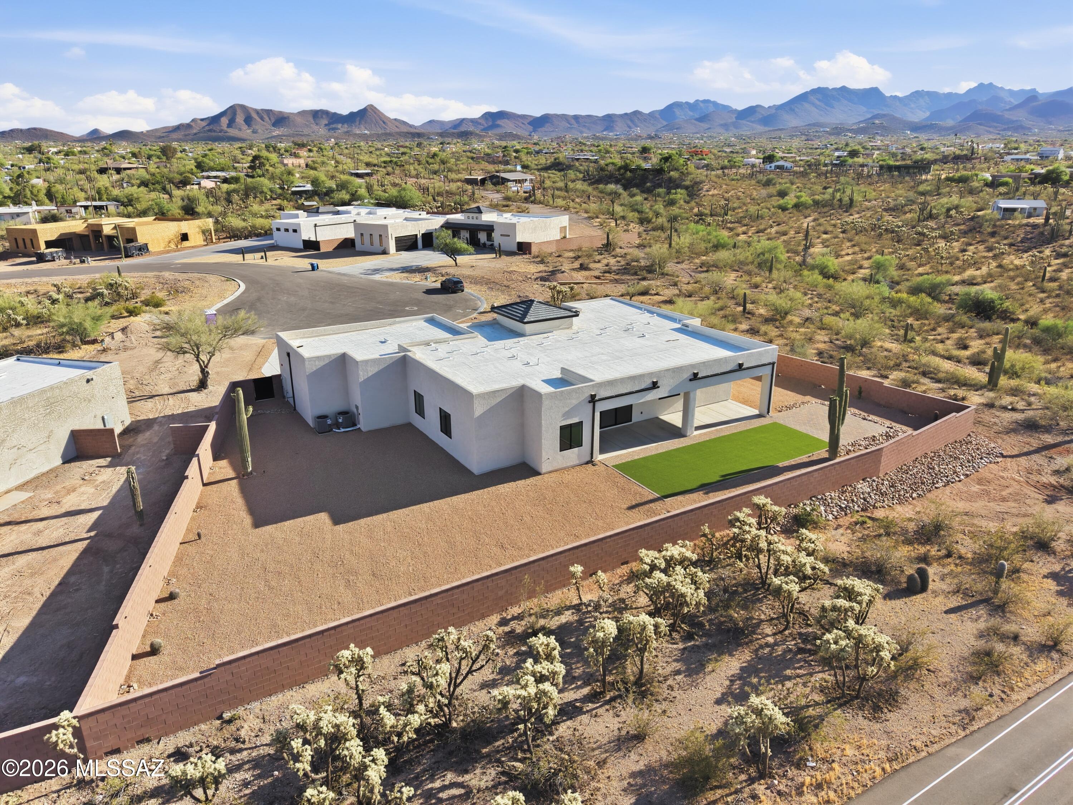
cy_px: 402
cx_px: 536
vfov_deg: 56.8
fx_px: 744
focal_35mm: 24
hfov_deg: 71.6
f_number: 1.8
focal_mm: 8.7
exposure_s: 1/6000
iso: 400
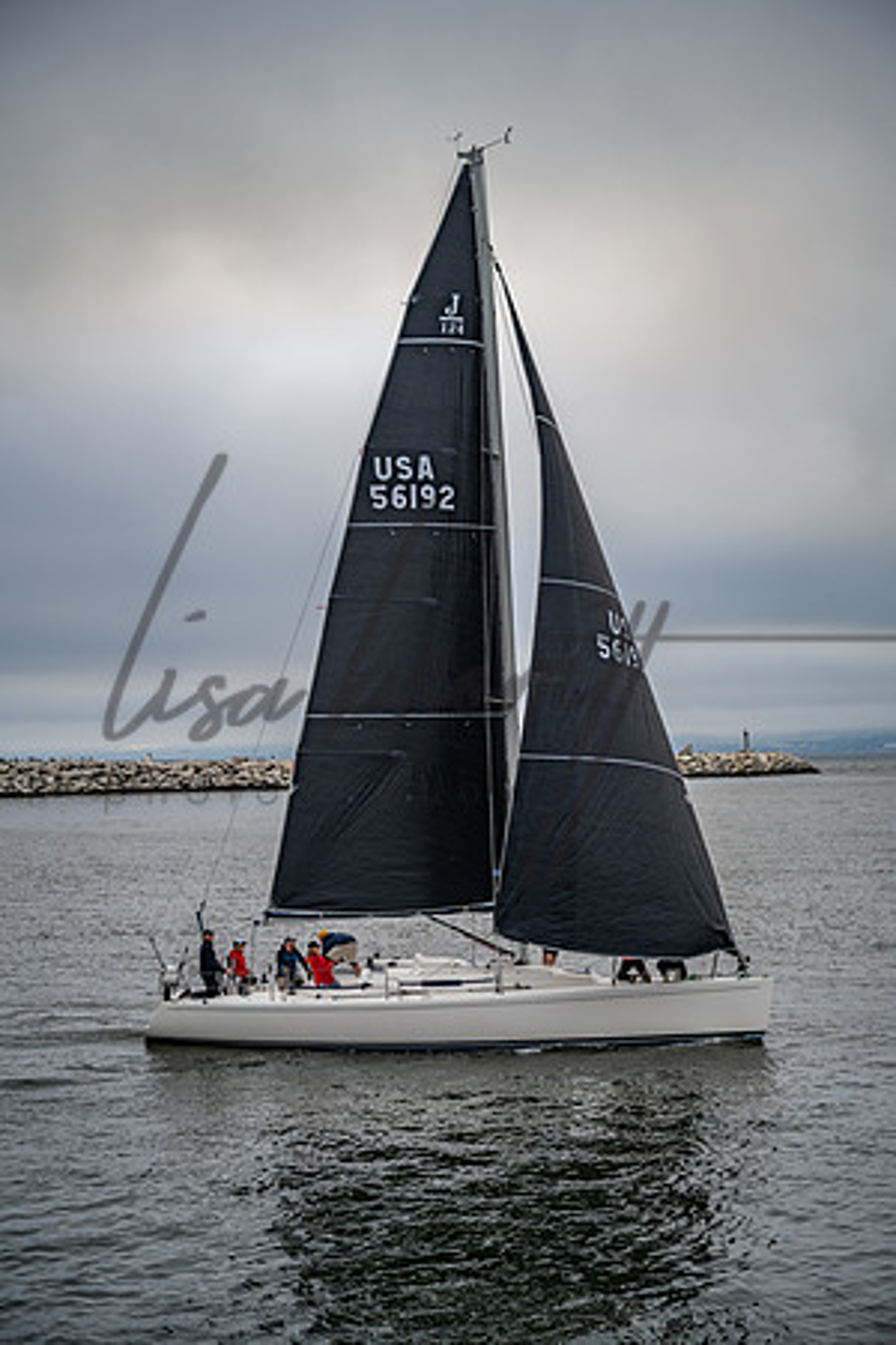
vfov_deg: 37.5
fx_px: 1979
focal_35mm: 53
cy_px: 672
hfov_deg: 25.5
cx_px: 448
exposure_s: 1/125
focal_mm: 53
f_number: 4
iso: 64
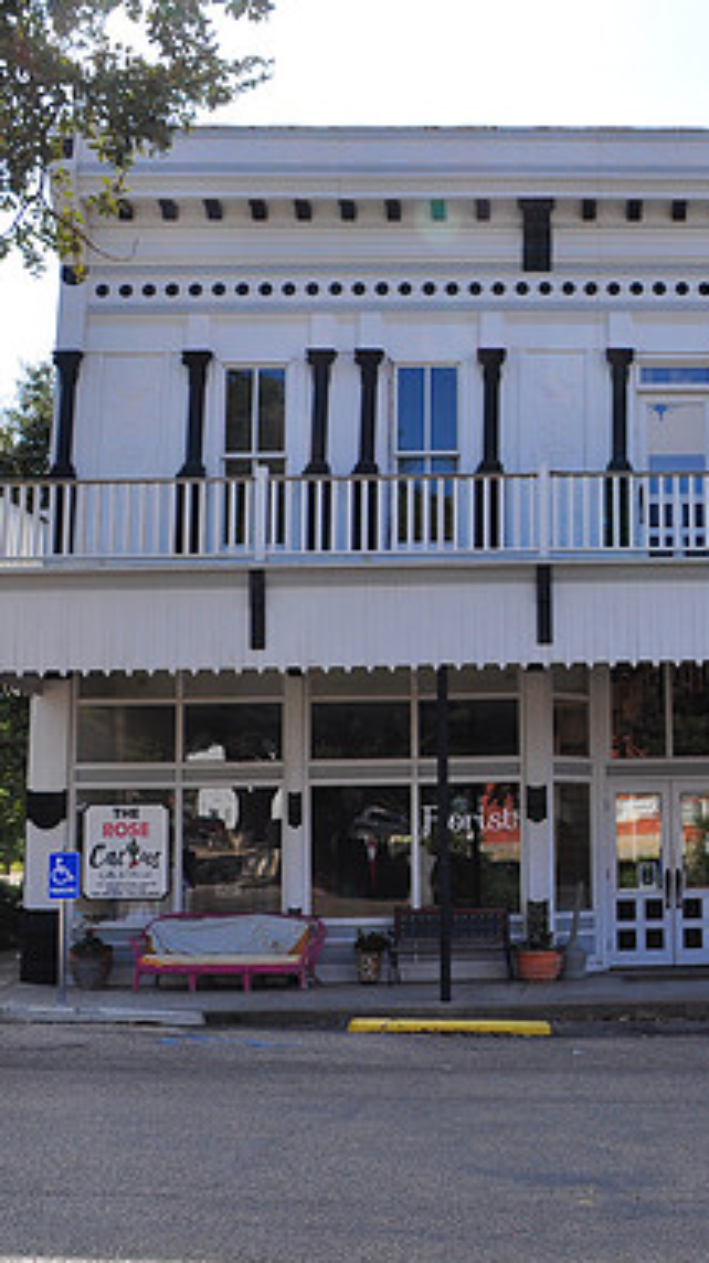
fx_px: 1439
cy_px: 632
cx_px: 706
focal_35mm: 43
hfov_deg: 26.3
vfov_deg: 47.4
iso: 200
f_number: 11
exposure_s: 1/160
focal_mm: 18
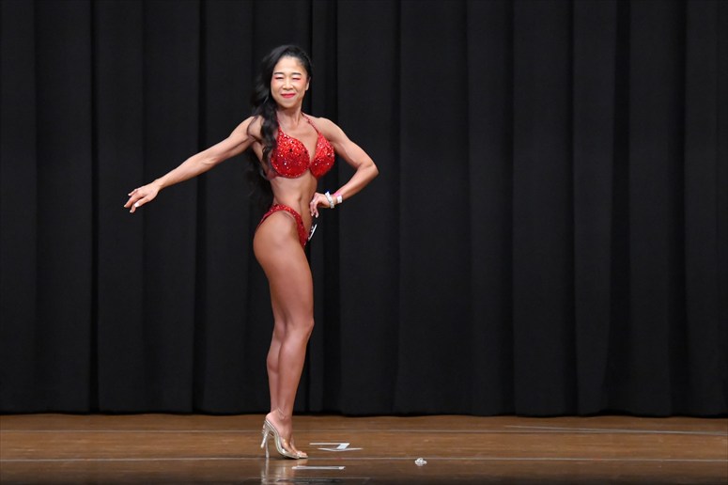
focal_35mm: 240
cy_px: 242
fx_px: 4851
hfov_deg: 8.6
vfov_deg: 5.7
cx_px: 364
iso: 8000
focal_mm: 160
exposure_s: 1/400
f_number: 5.6
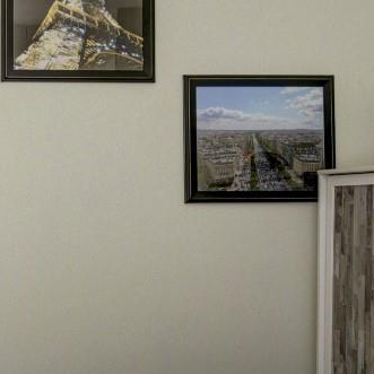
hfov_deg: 11.8
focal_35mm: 144
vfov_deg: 12.1
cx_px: -119
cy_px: 206
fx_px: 1760
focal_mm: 35
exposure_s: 1/80
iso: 400
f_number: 8
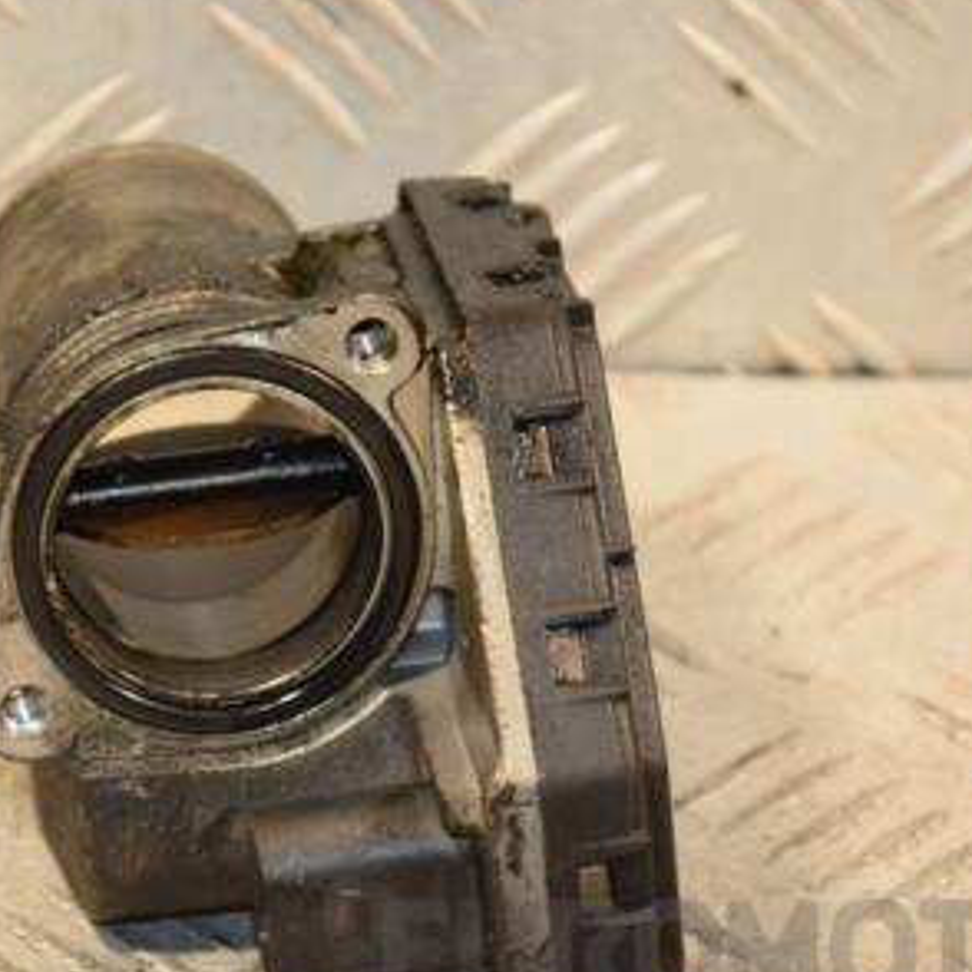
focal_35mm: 255
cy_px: 509
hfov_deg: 6.9
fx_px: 8101
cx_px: 321
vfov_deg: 6.9
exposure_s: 1/125
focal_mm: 98
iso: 800
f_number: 5.6
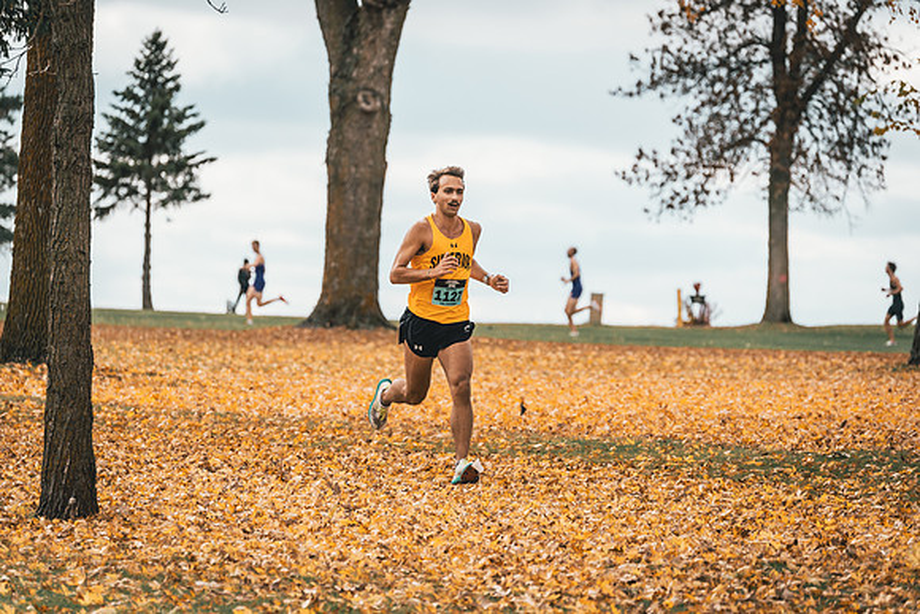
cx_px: 460
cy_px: 307
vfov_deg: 5.3
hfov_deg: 7.9
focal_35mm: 259
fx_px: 6629
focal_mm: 259
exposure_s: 1/1000
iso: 400
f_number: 6.3
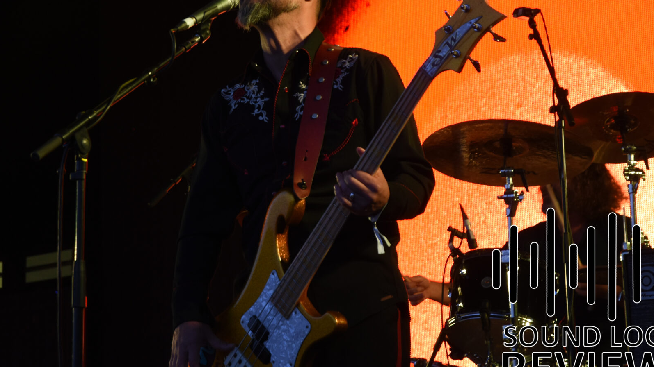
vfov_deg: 8.7
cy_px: 60
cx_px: 199
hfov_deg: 15.4
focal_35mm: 139
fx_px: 2407
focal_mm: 55
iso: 500
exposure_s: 1/250
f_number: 4
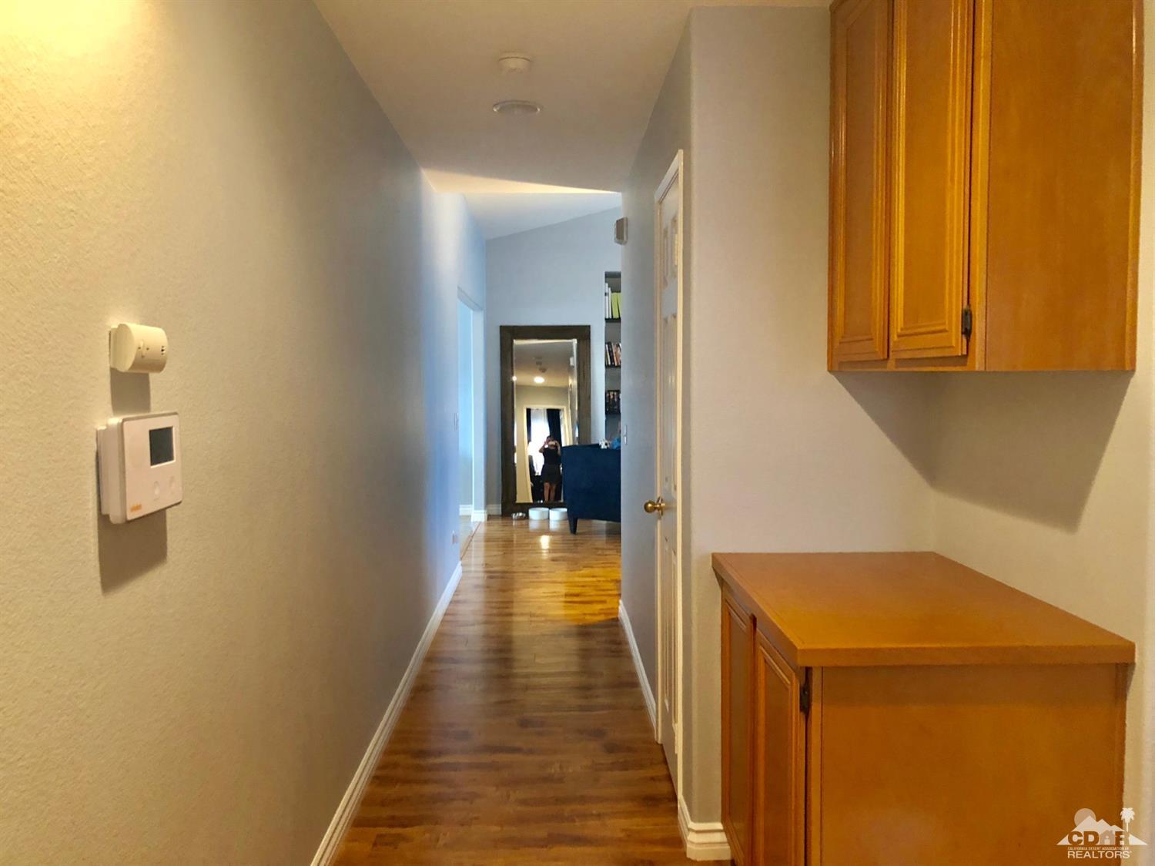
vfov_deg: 49.7
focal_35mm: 28
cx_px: 578
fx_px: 934
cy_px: 433
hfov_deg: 63.5
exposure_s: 1/13
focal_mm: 4
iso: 100
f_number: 1.8
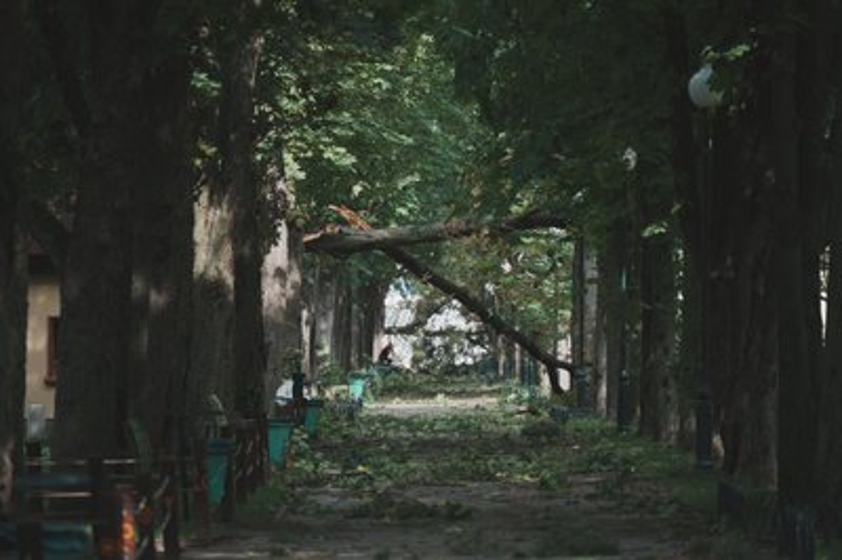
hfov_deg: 6.9
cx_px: 421
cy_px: 280
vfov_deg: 4.6
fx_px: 7011
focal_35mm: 300
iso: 100
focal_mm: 300
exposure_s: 1/320
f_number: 5.6
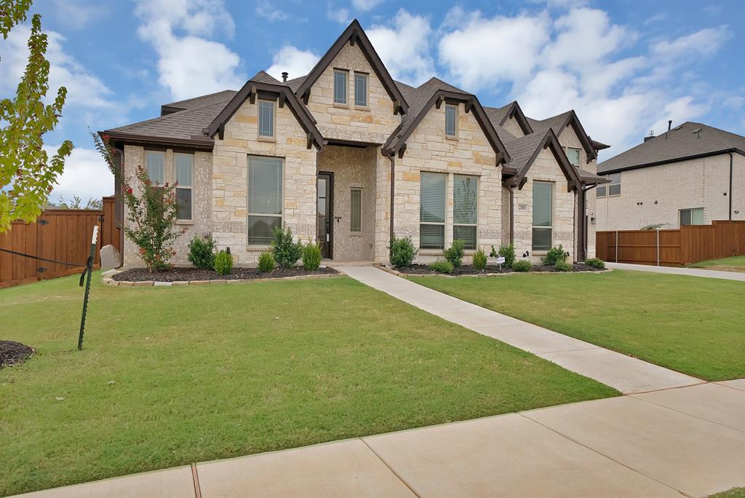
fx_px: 497
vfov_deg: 53.2
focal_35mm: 24
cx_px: 372
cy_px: 249
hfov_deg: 73.7
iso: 640
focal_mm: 24
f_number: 9
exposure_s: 1/50
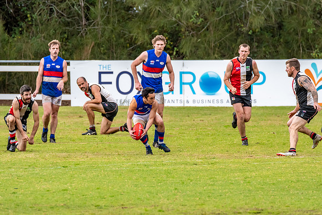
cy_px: 115
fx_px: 6590
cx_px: 155
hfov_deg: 2.8
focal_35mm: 737
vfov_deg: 1.9
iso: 1250
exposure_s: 1/2500
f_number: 7.1
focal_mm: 460
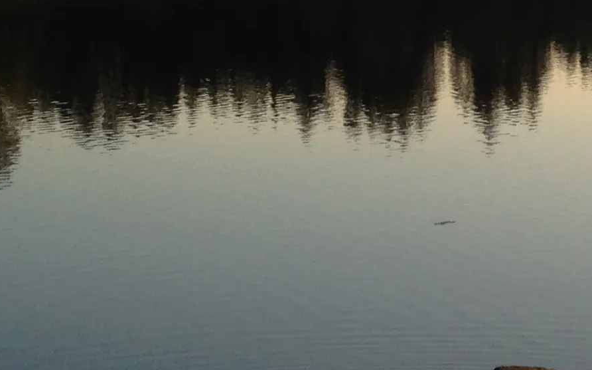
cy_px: -81
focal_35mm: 128
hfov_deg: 16.1
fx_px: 2065
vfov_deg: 10.1
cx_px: 554
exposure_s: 1/484
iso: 50
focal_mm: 4.12
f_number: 2.4
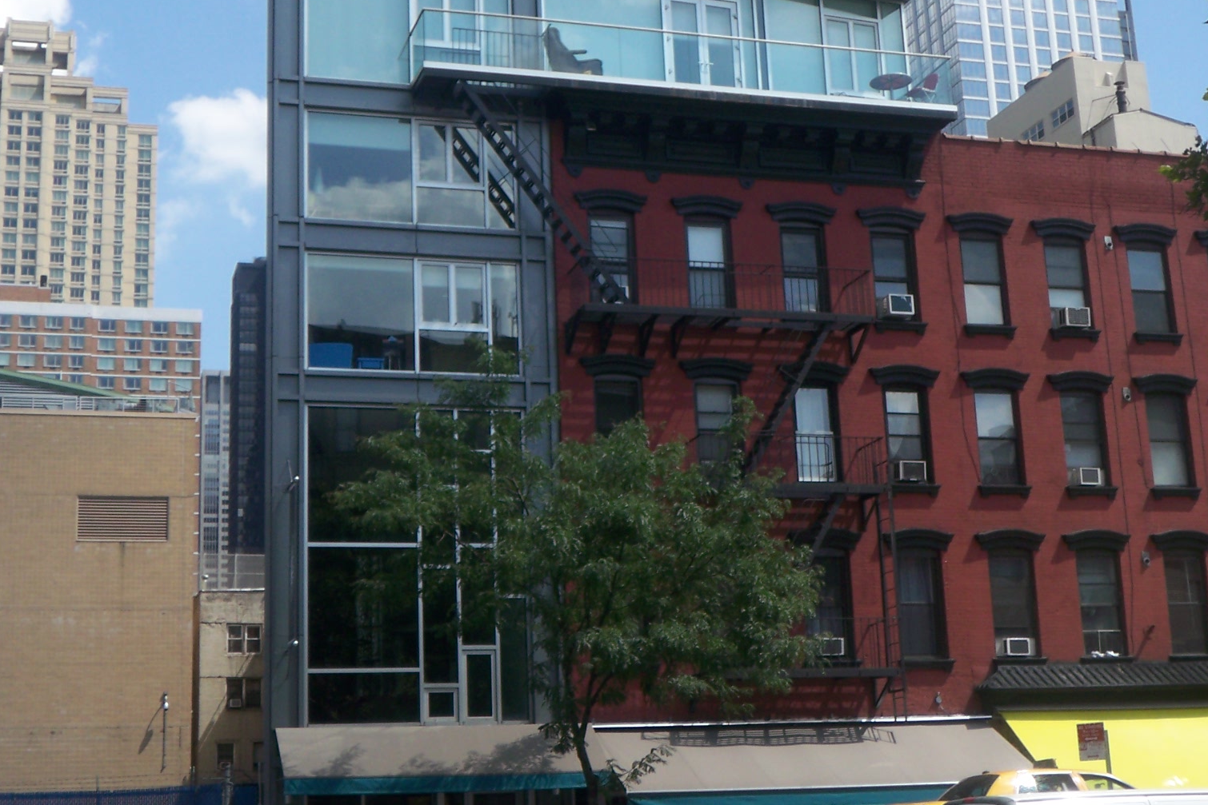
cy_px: 359
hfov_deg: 36.2
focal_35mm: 55
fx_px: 1846
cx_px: 598
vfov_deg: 24.6
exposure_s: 1/400
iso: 50
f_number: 3.9
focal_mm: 6.4
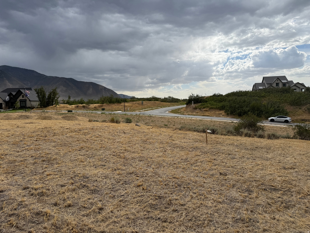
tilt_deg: -2.9
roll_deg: +1.2
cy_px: 116
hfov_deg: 71.6
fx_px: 215
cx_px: 155
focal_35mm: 24
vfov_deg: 56.8
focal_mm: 6.76
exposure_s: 1/5714
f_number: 1.78
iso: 80
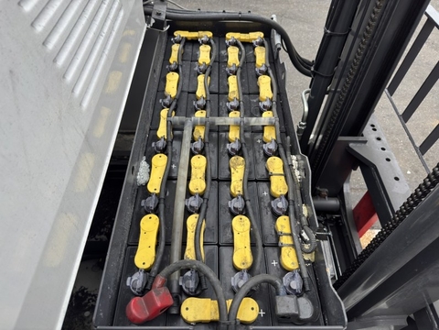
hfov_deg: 71.6
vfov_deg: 56.8
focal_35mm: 24
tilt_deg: -49.4
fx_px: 304
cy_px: 165
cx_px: 220
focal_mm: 6.76
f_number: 1.78
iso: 100
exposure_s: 1/750
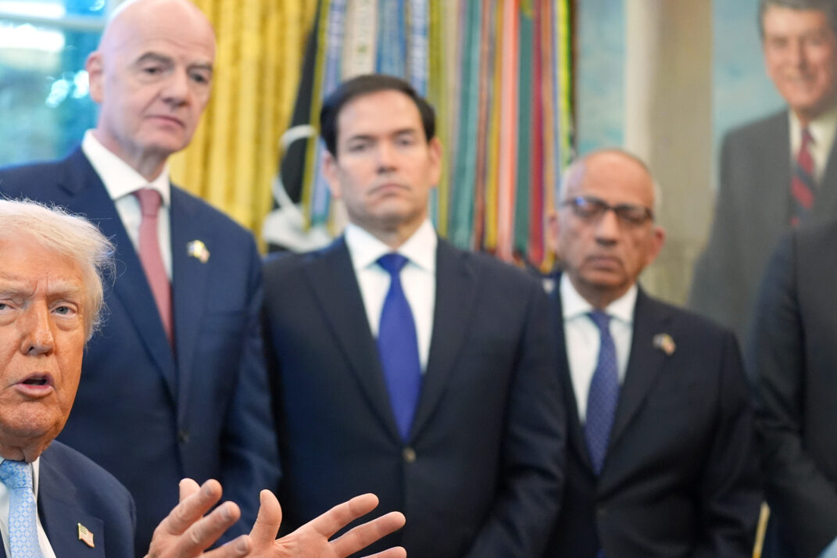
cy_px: 377
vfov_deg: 13.9
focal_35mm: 98
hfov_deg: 20.7
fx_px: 2278
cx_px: 274
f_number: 2.8
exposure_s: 1/250
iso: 3200
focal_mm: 70
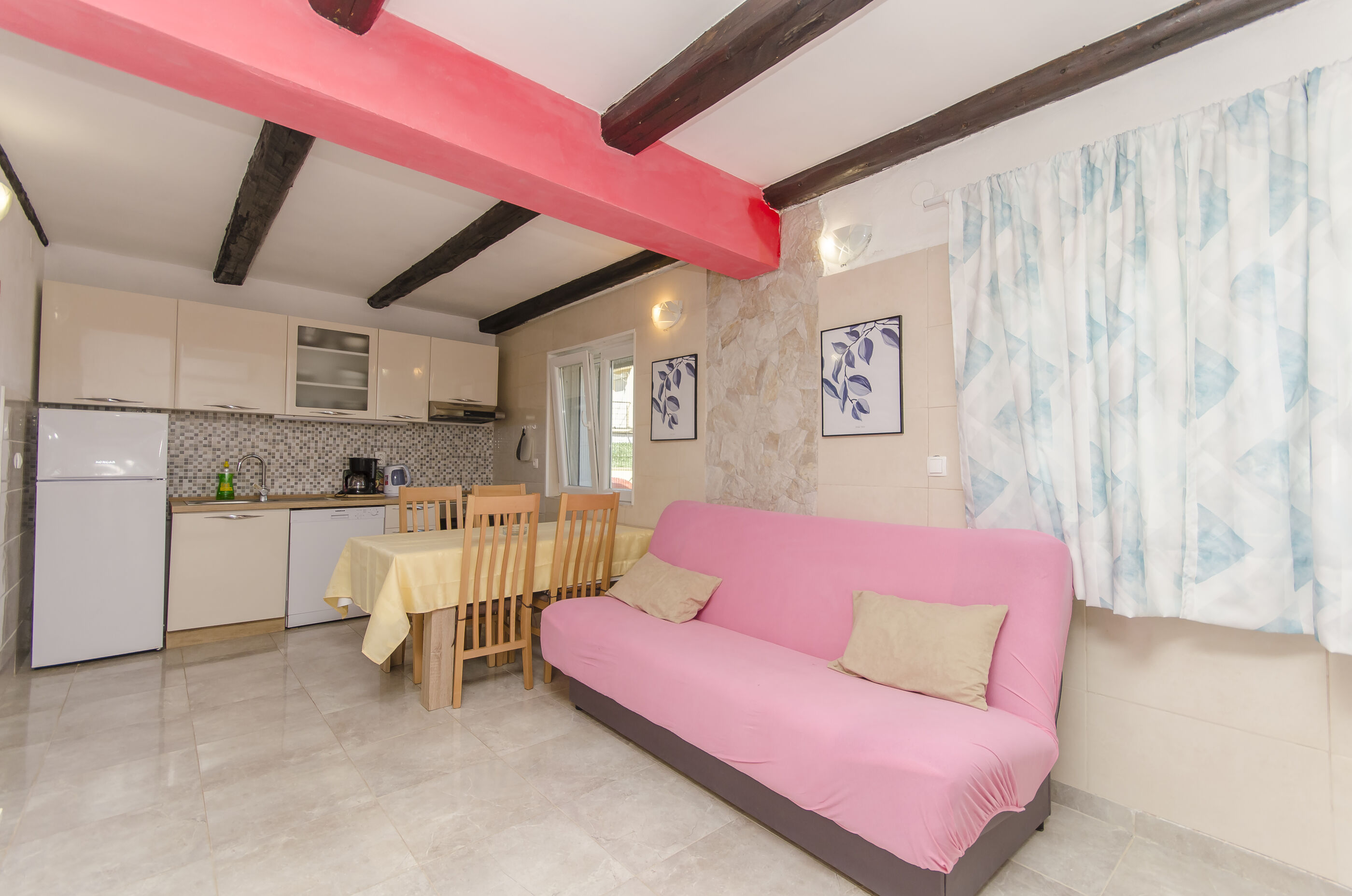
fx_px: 562
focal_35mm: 15
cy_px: 448
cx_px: 676
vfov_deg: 77.1
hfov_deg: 100.5
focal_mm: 10
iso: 100
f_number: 6.3
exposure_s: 1/125
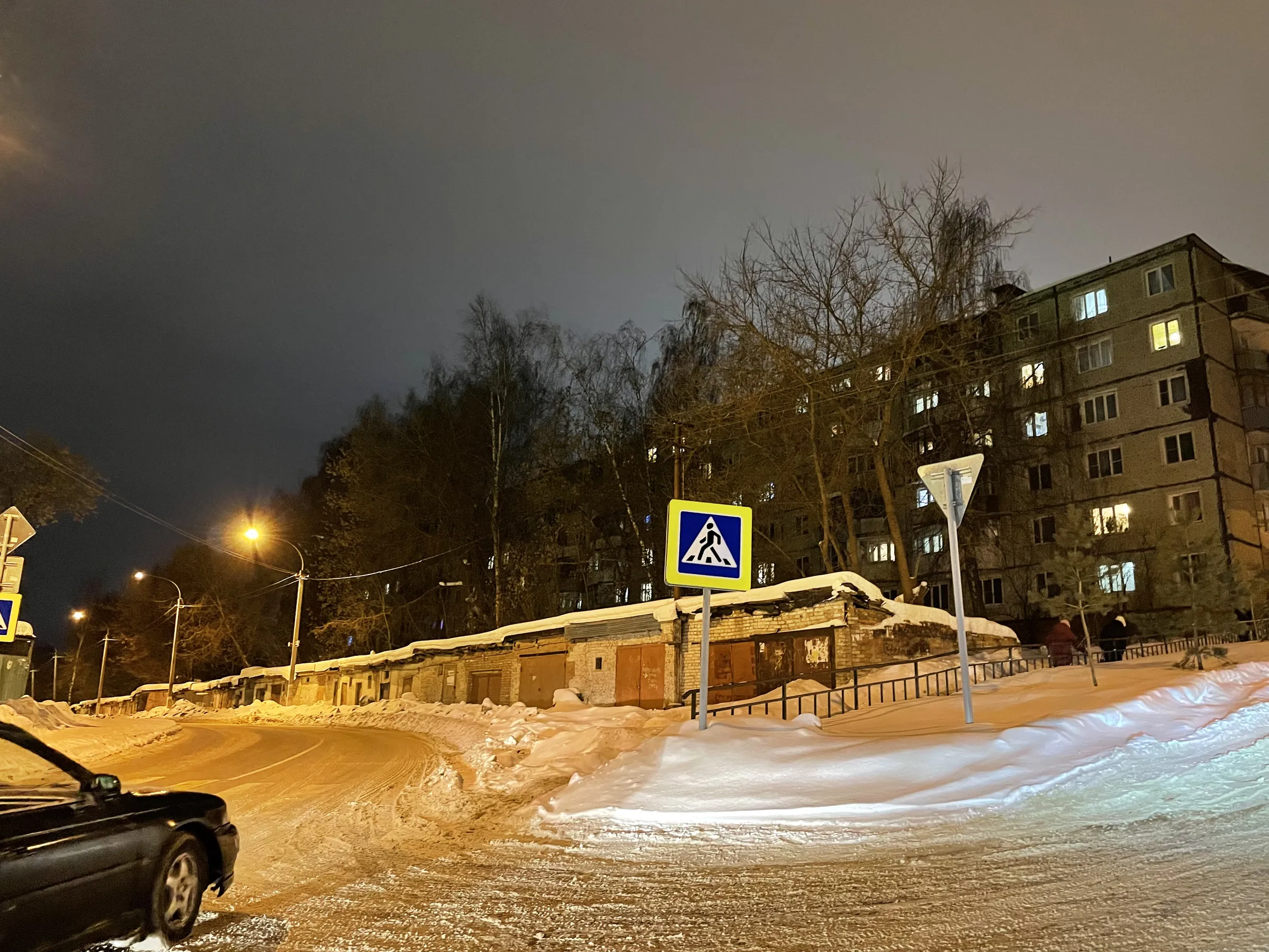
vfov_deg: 53.1
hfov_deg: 67.3
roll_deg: -2.9
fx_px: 953
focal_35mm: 26
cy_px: 476
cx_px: 634
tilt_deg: +16.9
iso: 640
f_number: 1.6
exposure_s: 1/25
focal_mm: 4.2
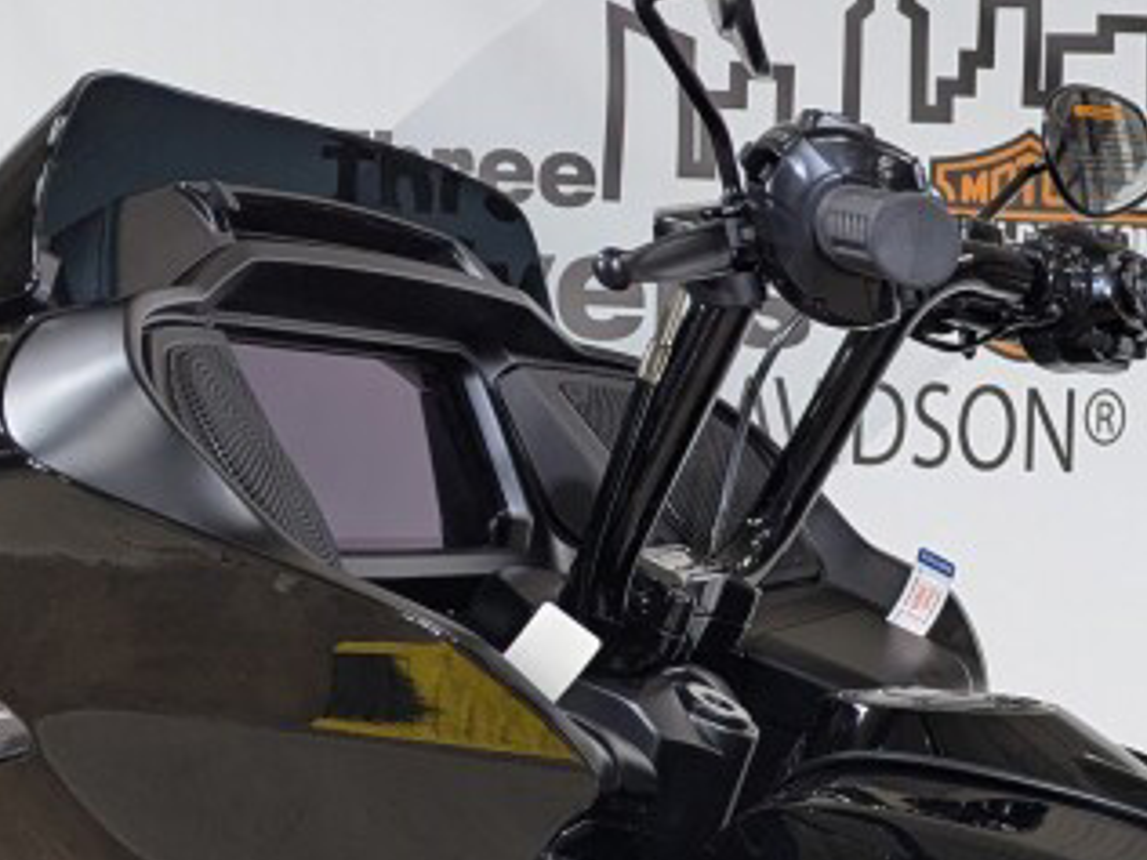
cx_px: 1577
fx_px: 2684
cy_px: 1324
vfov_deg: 16.5
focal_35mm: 81
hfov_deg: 21.3
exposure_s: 1/30.5
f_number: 1.85
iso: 62
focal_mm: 6.81
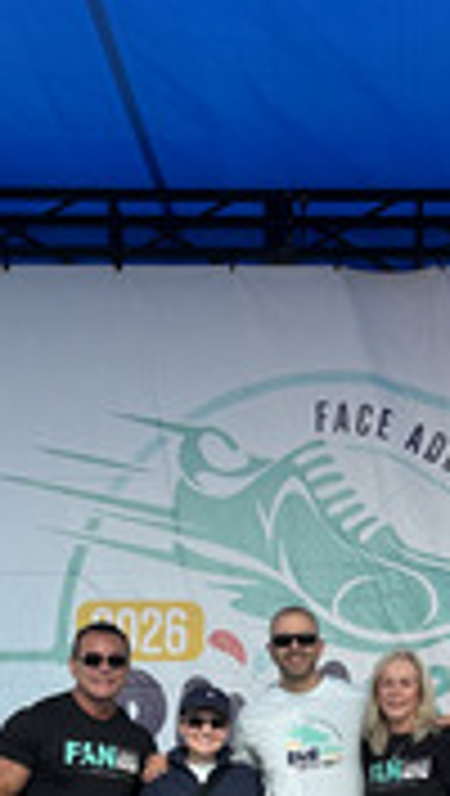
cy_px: 765
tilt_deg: +4.7
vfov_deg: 25.1
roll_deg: -0.2
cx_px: 342
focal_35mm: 81
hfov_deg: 14.9
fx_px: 1713
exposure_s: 1/3058
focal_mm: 6.86
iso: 80
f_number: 1.78
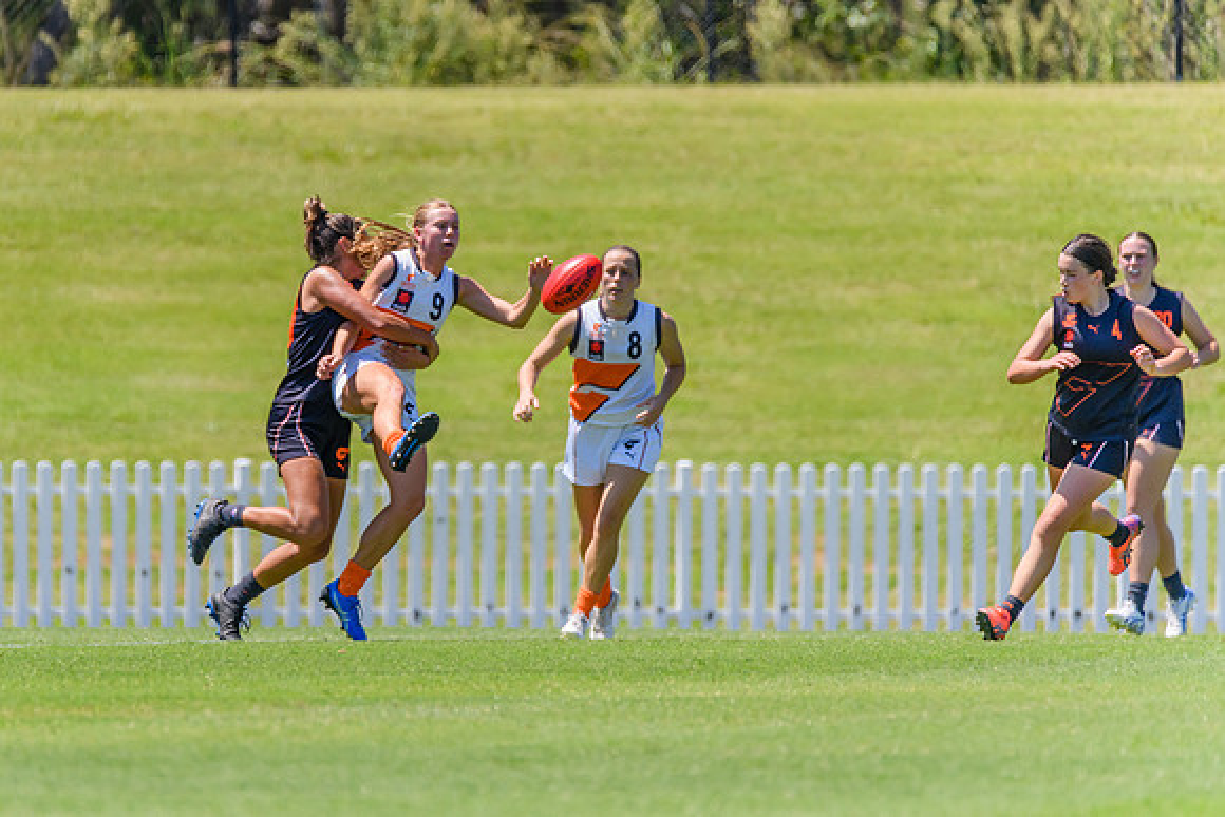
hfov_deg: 2.6
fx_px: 26728
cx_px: 430
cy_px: 393
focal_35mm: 785
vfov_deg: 1.8
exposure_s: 1/2000
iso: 800
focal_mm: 600
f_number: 6.3
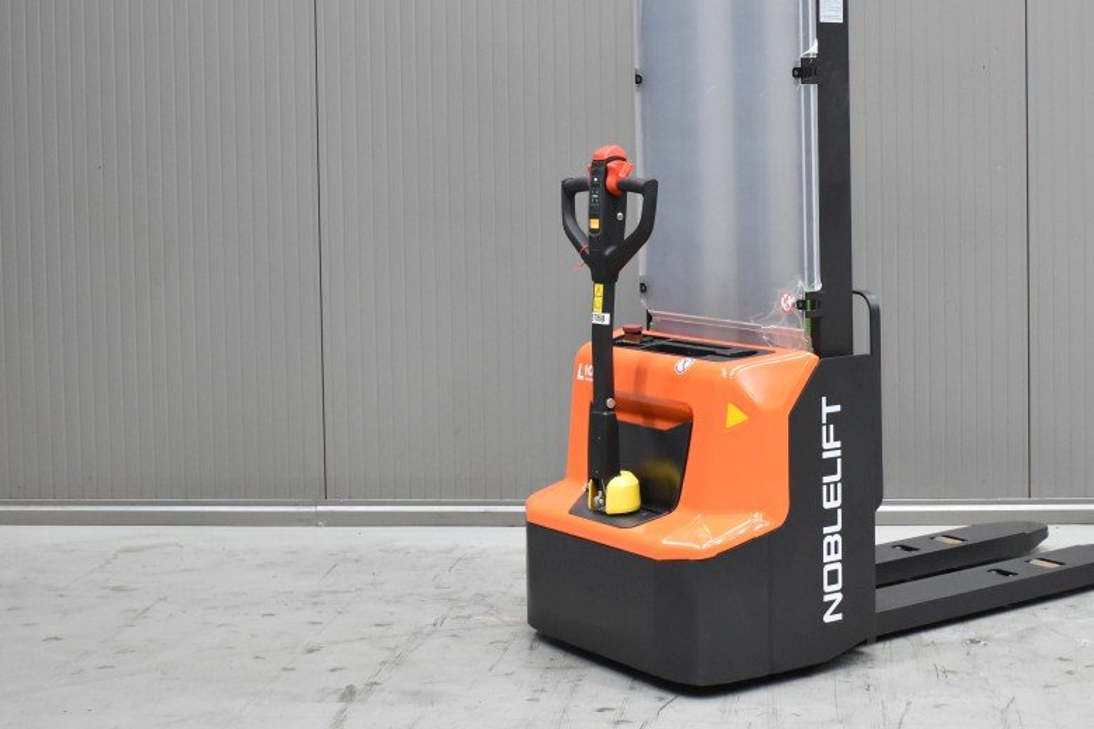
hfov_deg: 32.9
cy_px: 191
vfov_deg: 22.4
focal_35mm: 60
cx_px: 791
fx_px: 1823
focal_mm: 26
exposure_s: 1/40
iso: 1250
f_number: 5
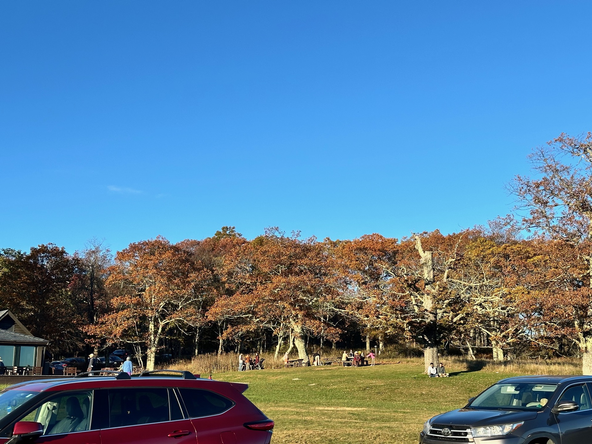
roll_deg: -0.2
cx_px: 296
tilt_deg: +11.3
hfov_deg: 39.7
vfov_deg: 30.3
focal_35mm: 48
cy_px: 222
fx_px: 821
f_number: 1.78
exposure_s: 1/2203
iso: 64
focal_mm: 6.86
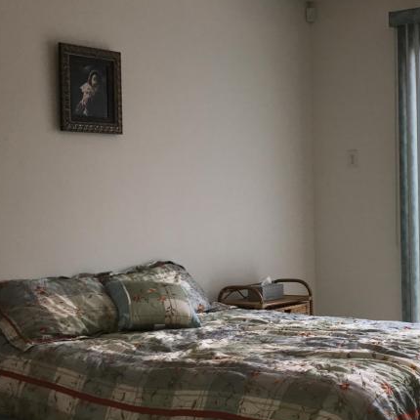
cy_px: 258
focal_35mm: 59
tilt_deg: -2.4
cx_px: 306
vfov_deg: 29.0
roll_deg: +0.9
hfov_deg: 28.7
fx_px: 810
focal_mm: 3.99
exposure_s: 1/61
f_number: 1.8
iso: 20
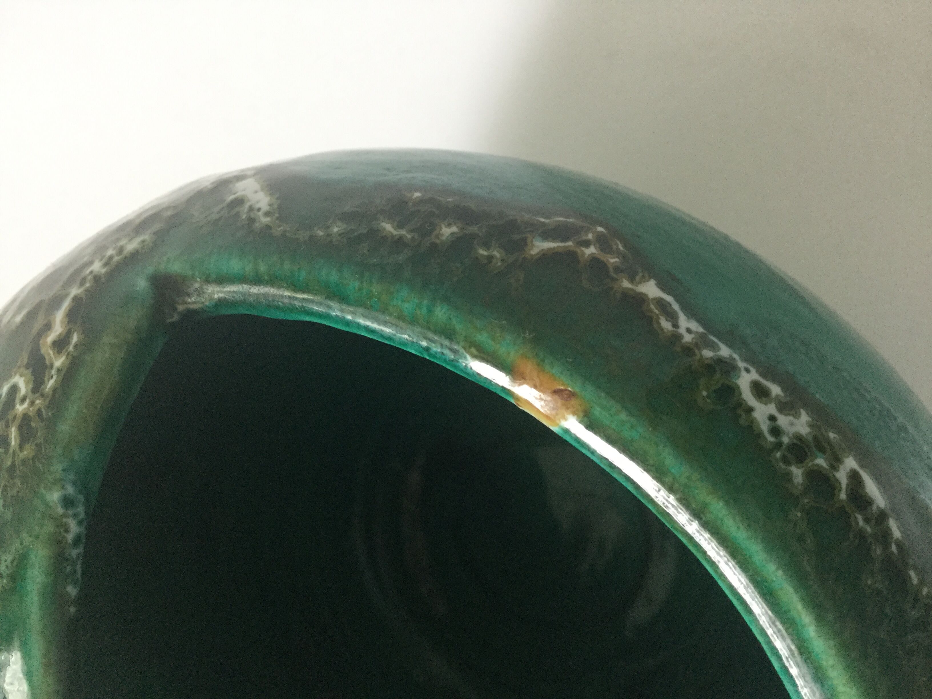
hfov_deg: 58.4
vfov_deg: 45.4
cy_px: 350
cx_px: 466
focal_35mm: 31
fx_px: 835
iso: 125
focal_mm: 3.3
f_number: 2.4
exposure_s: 1/33
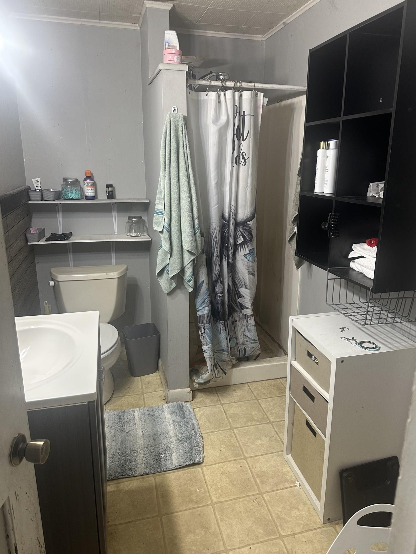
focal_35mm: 25
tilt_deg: -14.5
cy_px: 274
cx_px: 214
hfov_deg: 54.9
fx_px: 401
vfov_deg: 69.4
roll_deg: -0.8
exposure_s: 1/60
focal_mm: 6.86
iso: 160
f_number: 1.78
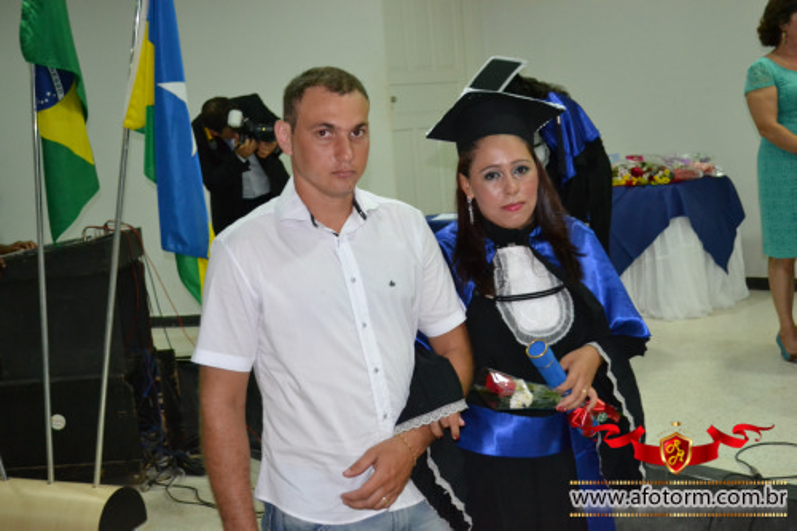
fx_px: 1062
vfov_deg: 28.1
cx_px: 398
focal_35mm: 48
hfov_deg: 41.1
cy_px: 266
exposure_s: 1/60
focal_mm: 32
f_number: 4.8
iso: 3200
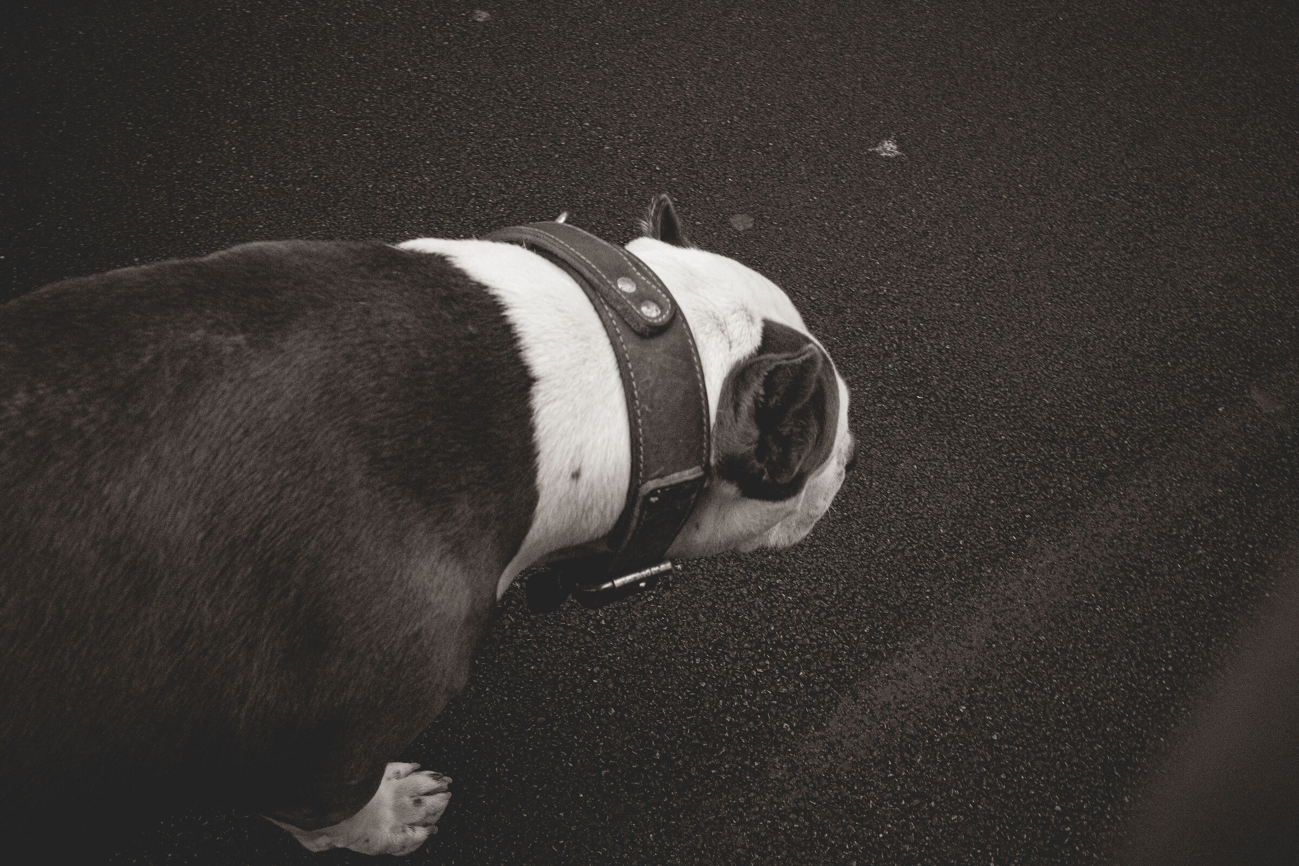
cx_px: 650
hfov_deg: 65.5
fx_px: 1010
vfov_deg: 46.4
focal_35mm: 28
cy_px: 433
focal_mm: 18.3
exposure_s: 1/800
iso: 6400
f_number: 8
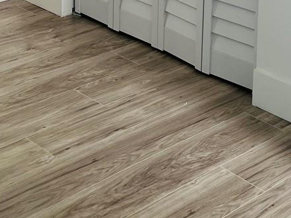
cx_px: 254
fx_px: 790
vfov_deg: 14.4
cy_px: -129
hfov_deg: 20.5
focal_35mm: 94
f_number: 1.6
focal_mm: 5.1
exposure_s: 1/166
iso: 50
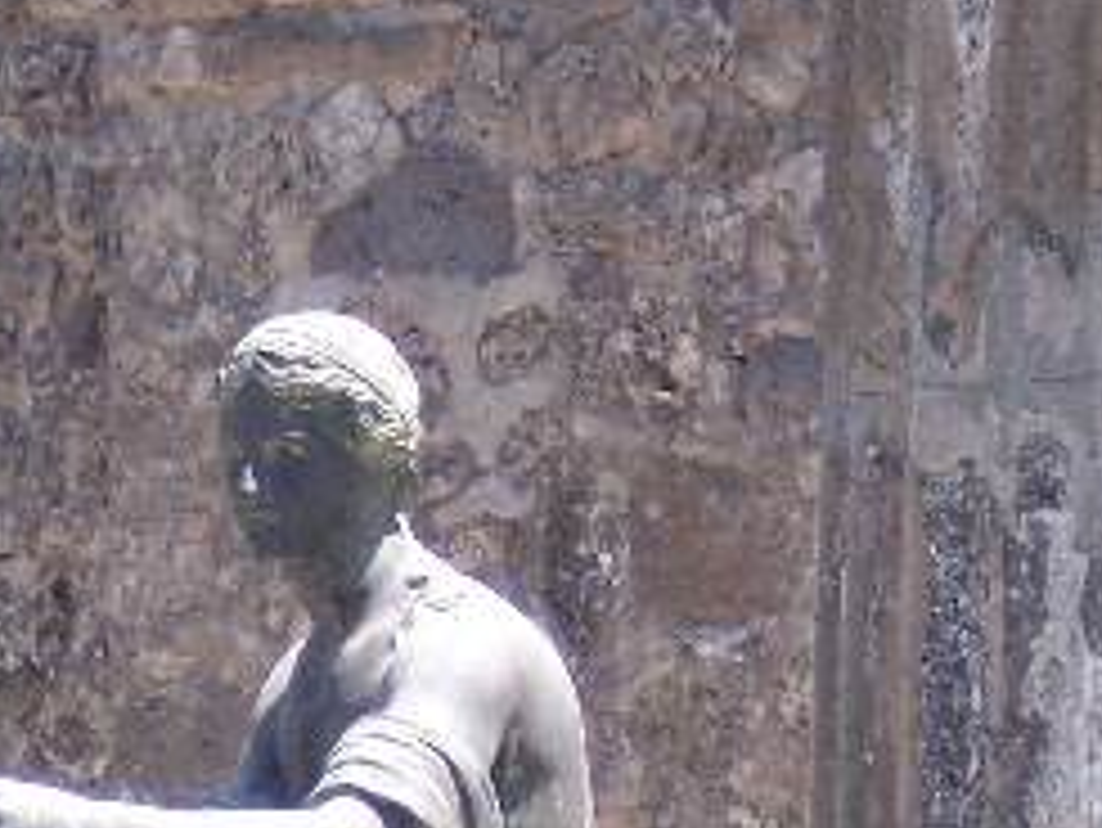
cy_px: 1035
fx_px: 10511
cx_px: 454
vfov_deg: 4.5
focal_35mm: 330
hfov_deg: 6.0
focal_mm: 21.3
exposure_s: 1/250
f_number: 4.8
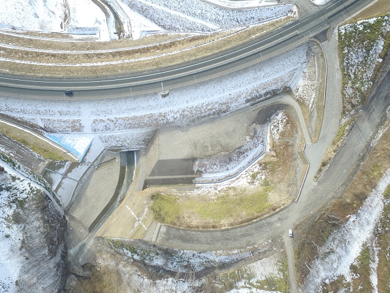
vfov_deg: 66.0
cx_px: 195
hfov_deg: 81.7
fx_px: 225
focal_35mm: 20
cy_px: 146
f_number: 2.8
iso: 124
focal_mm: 3.61
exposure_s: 1/25
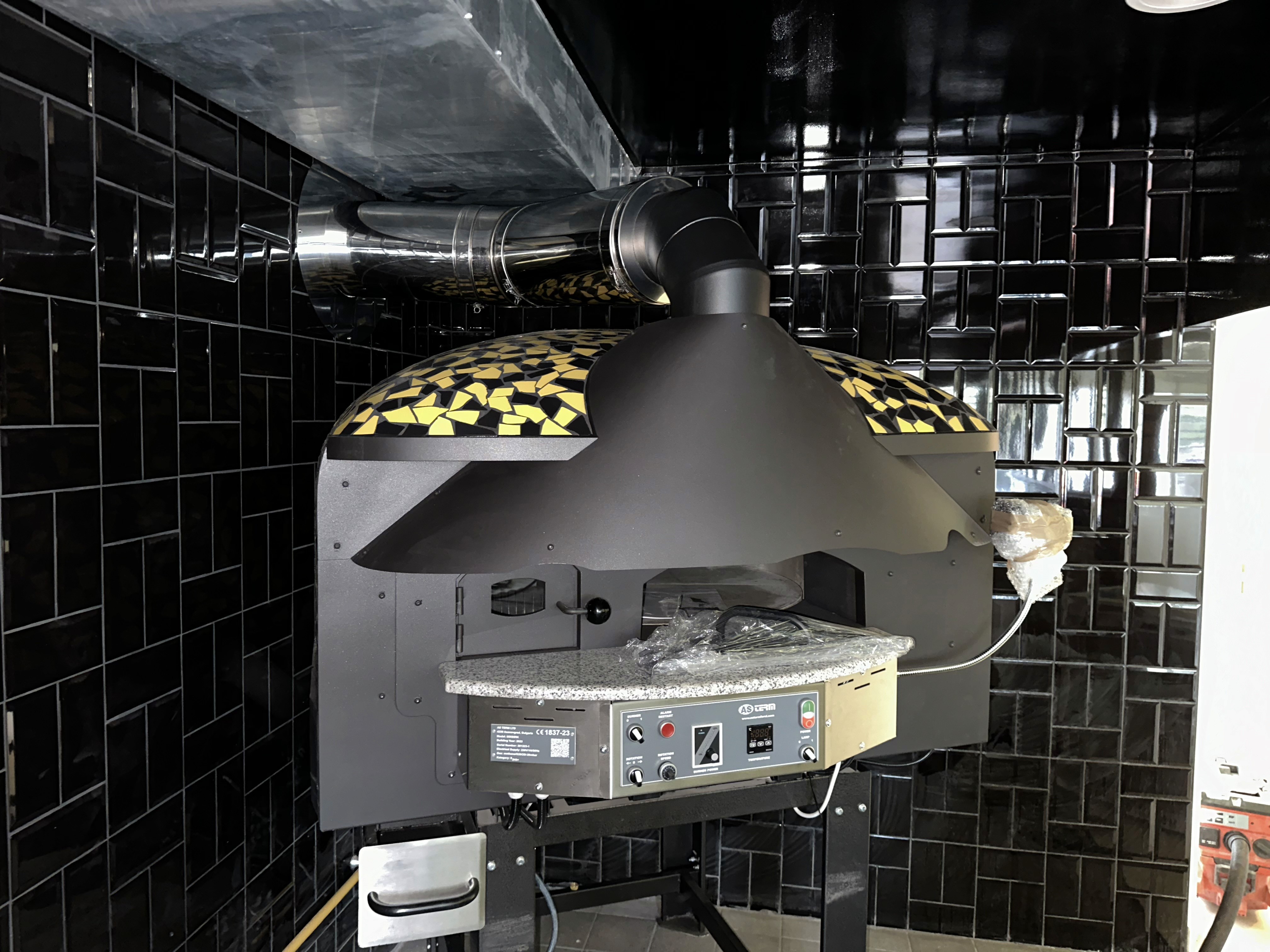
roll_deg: -0.8
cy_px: 476
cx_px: 635
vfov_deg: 56.8
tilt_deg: -3.7
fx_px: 881
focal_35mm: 24
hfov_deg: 71.6
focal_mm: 6.86
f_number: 1.78
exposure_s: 1/4
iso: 400
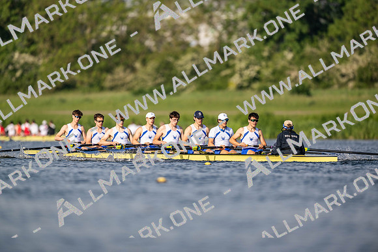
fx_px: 6301
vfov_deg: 2.3
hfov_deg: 3.4
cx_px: 189
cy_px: 126
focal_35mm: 600
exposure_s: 1/2500
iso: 220
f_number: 4
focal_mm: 600
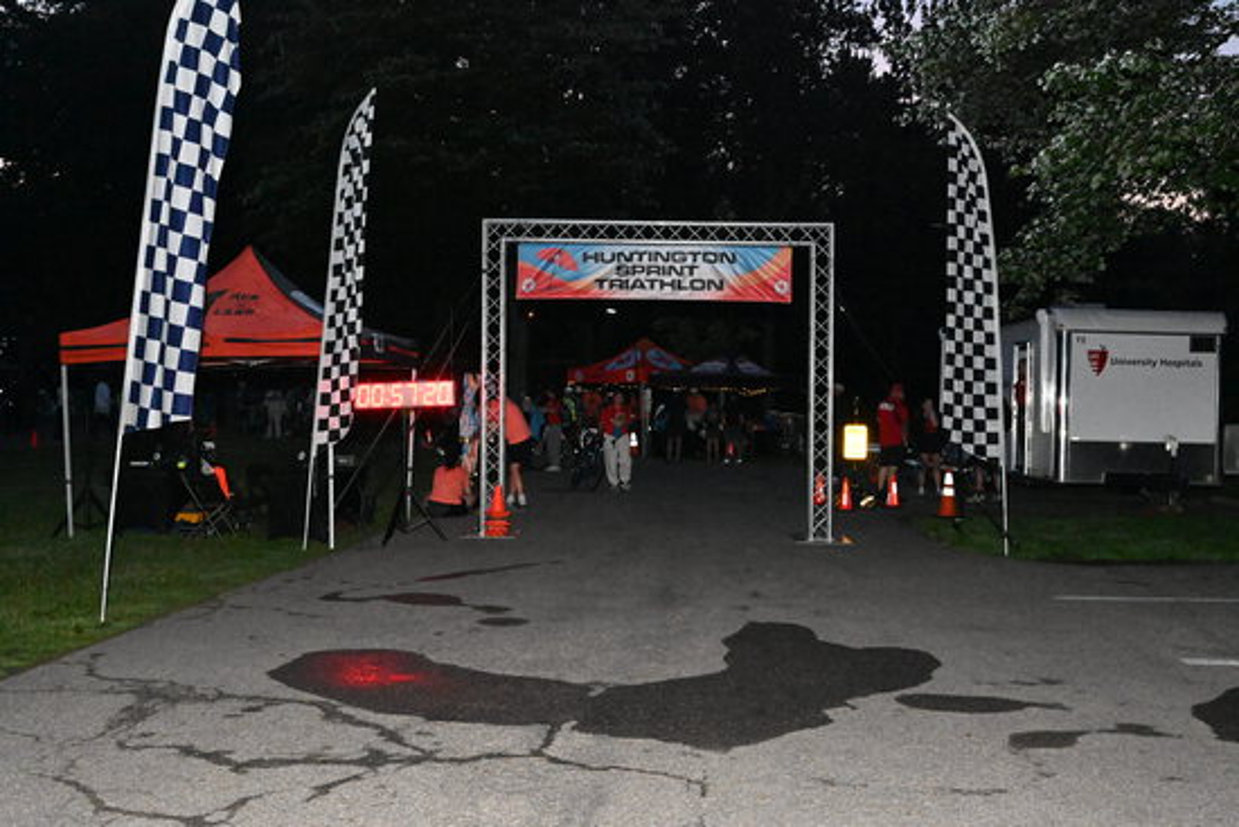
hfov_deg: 45.4
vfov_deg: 31.2
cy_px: 414
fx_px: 1480
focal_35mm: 43
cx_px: 620
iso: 25600
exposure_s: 1/200
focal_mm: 43
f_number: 10
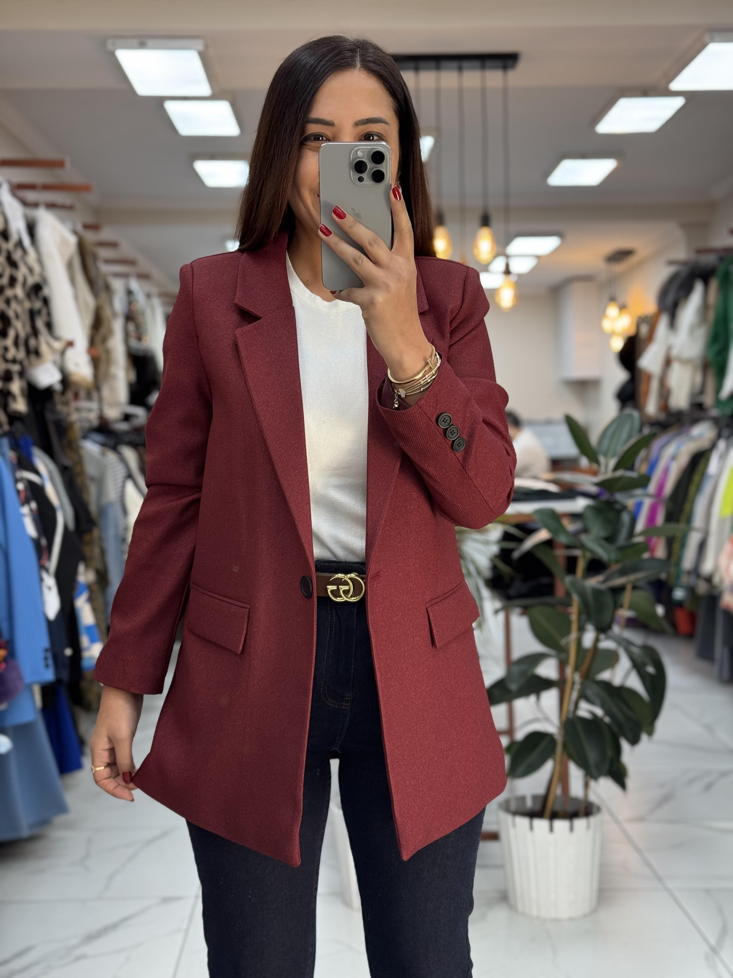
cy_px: 489
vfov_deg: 39.7
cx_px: 366
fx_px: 1355
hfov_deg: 30.3
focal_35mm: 48
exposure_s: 1/50
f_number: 1.78
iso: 80
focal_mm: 6.76
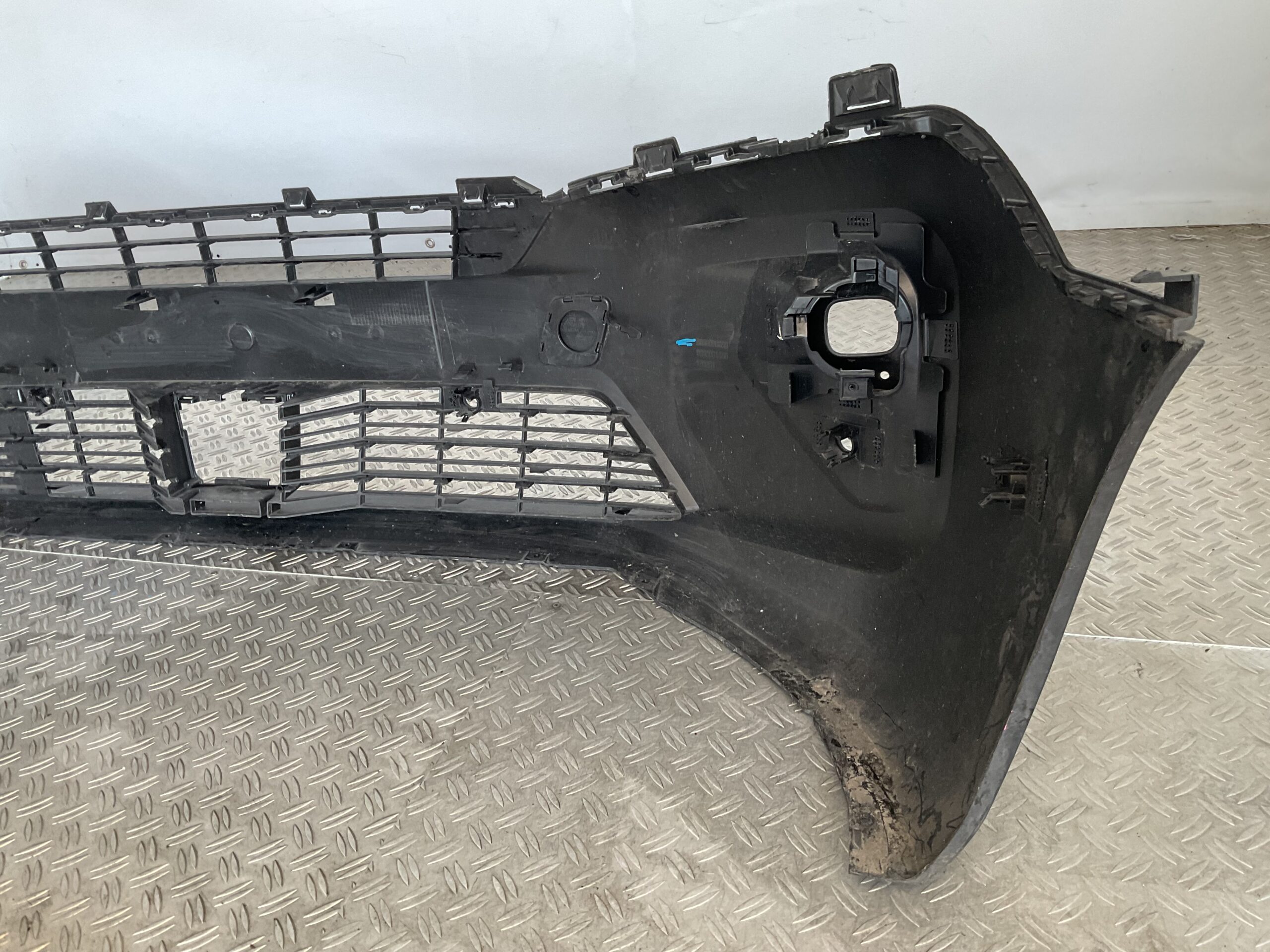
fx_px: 1064
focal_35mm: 29
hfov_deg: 61.7
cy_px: 476
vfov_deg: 48.2
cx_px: 635
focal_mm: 3
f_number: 1.8
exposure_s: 1/50
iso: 64
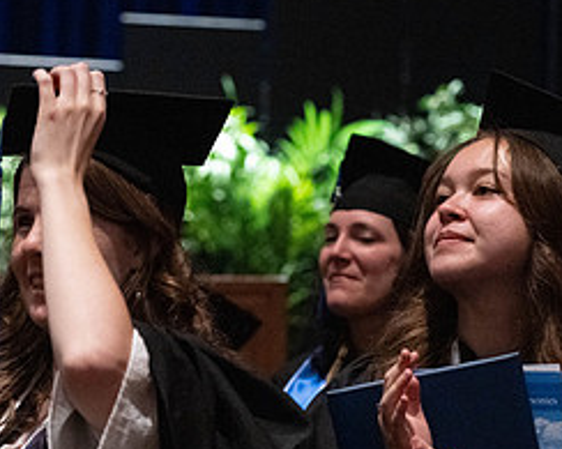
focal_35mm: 156
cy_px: 208
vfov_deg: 9.9
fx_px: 2594
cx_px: 463
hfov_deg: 12.3
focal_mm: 70
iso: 5000
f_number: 3.5
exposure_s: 1/100
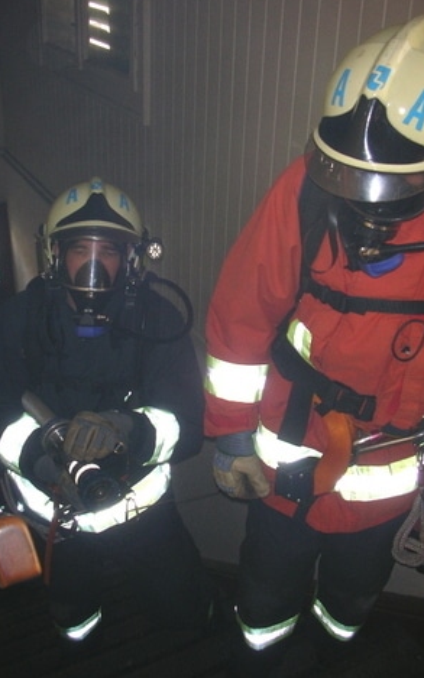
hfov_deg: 33.5
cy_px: 337
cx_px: 177
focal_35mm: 38
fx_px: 703
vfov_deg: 51.5
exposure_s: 1/60.1
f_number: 3
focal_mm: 5.8
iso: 50
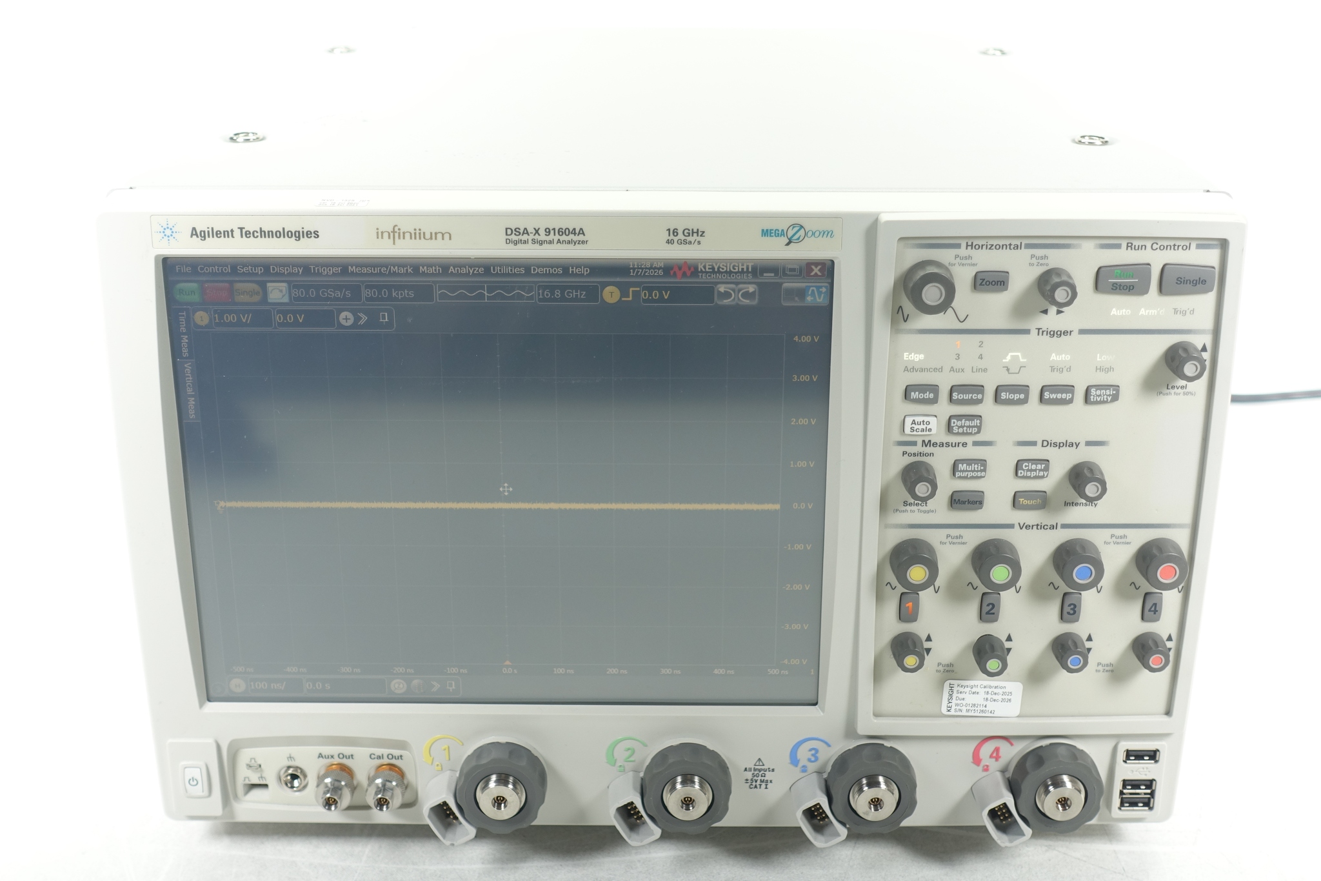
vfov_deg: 27.5
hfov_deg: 40.3
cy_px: 440
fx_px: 1798
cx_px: 660
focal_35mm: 49
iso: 125
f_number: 2.8
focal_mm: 17.9
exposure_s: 1/60
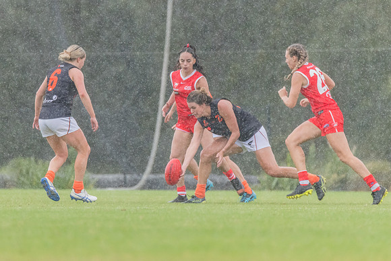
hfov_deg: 2.8
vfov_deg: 1.9
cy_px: 88
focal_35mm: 739
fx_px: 8026
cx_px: 175
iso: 2000
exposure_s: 1/1250
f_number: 6.3
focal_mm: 500
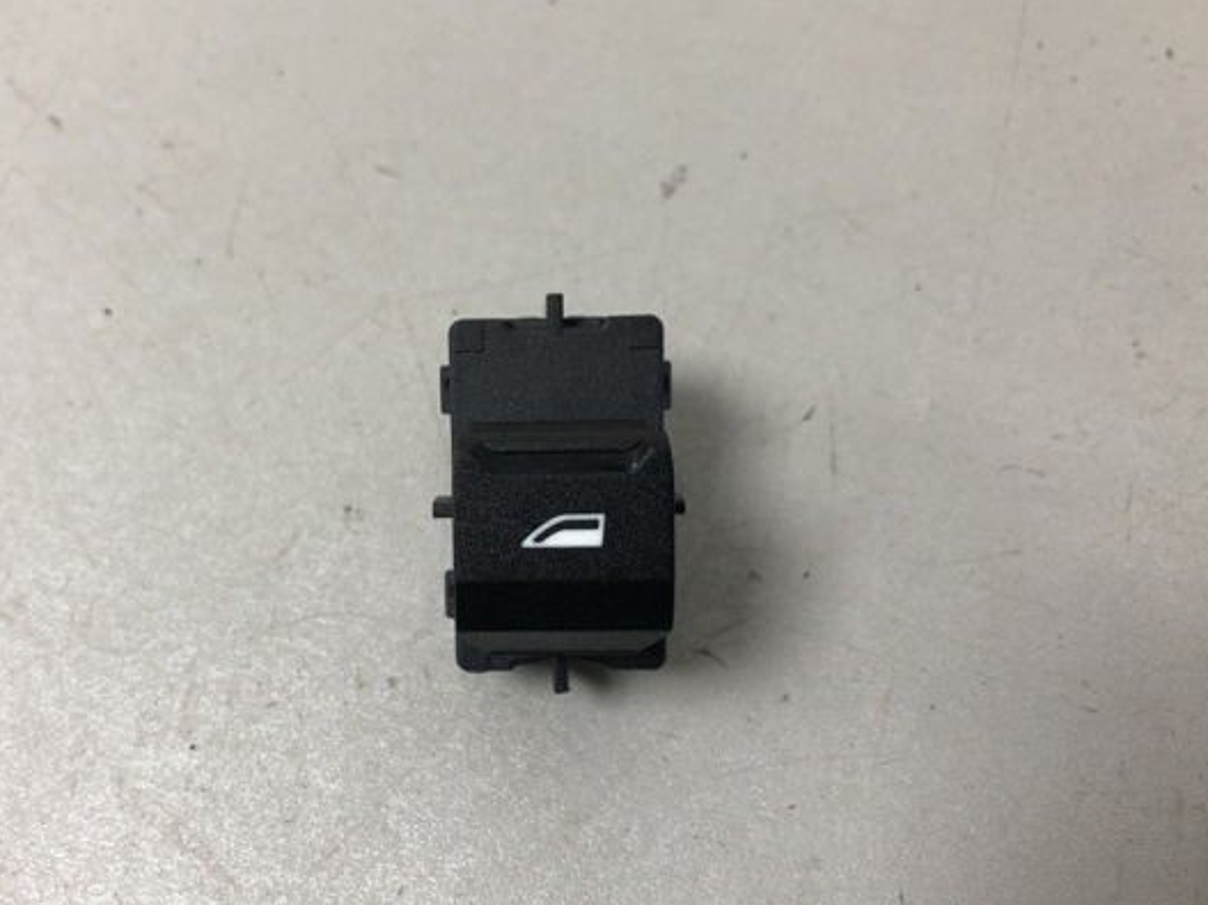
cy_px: 474
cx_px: 509
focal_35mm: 34
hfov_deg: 53.7
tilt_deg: -65.0
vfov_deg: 41.8
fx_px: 1186
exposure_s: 1/33
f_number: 1.8
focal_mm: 4
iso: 32
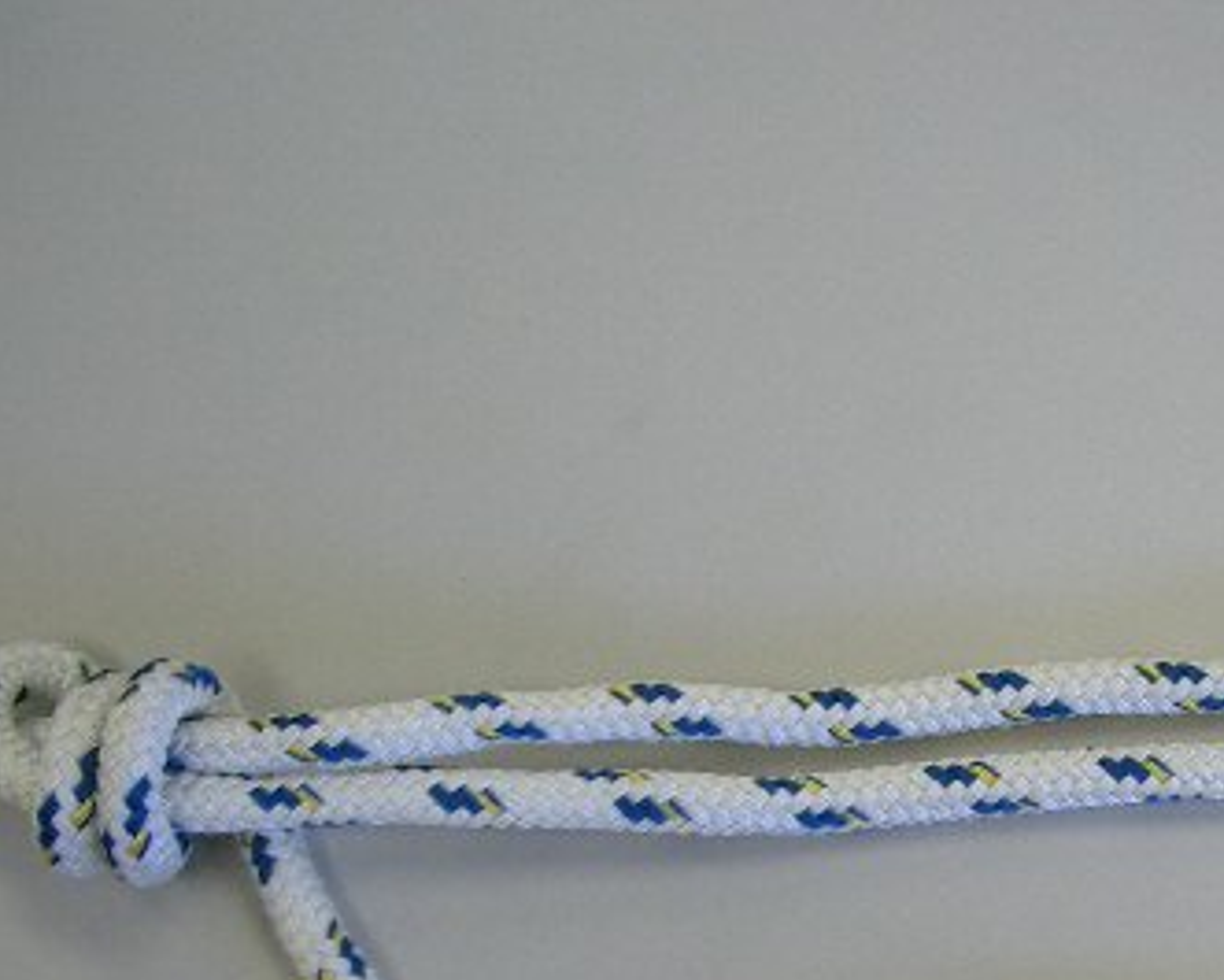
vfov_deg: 22.6
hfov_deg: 28.2
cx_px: 939
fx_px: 2392
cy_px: 873
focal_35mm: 66
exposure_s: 1/60
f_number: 2.6
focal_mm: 5.8
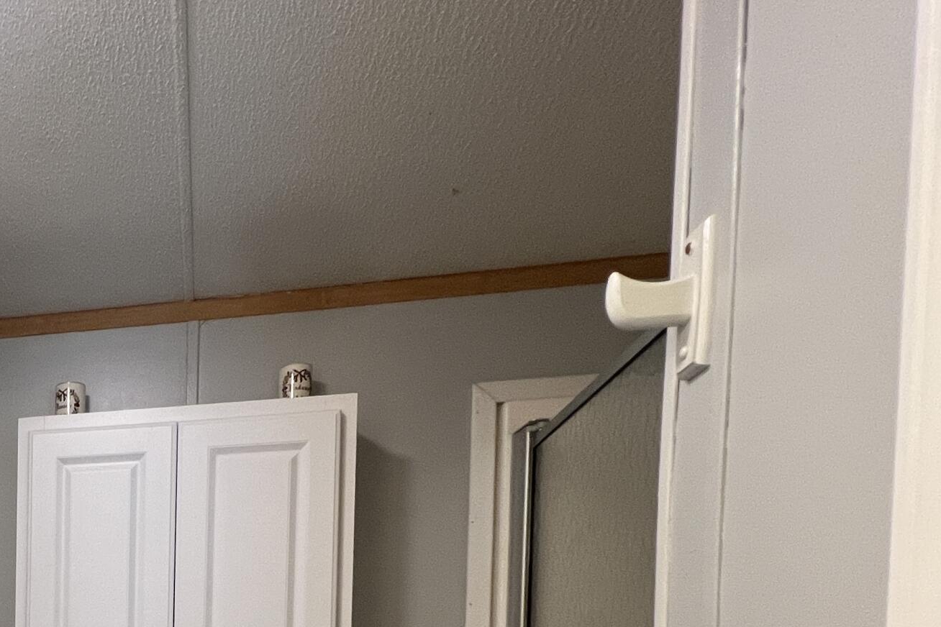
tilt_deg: -2.4
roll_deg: -0.5
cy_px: 717
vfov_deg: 35.2
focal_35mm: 31
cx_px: -15
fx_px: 810
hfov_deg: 48.7
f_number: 1.8
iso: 200
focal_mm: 1.57
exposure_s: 1/60
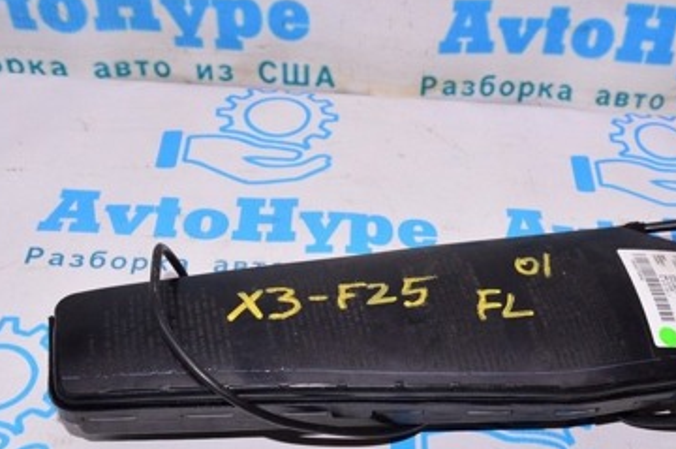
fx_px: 900
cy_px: 343
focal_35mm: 48
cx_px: 460
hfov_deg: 40.6
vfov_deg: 27.6
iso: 1600
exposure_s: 1/200
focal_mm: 18
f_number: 8
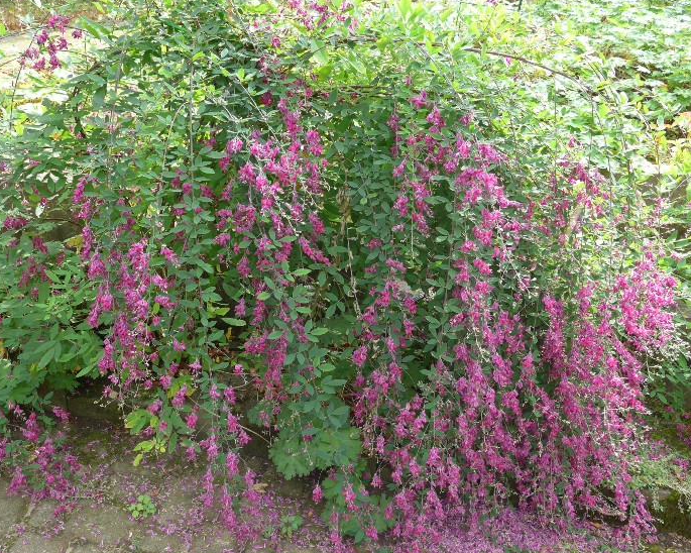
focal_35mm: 31
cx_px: 320
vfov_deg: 47.1
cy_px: 280
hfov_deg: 57.1
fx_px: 634
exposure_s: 1/125
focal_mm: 6
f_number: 2.8
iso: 80
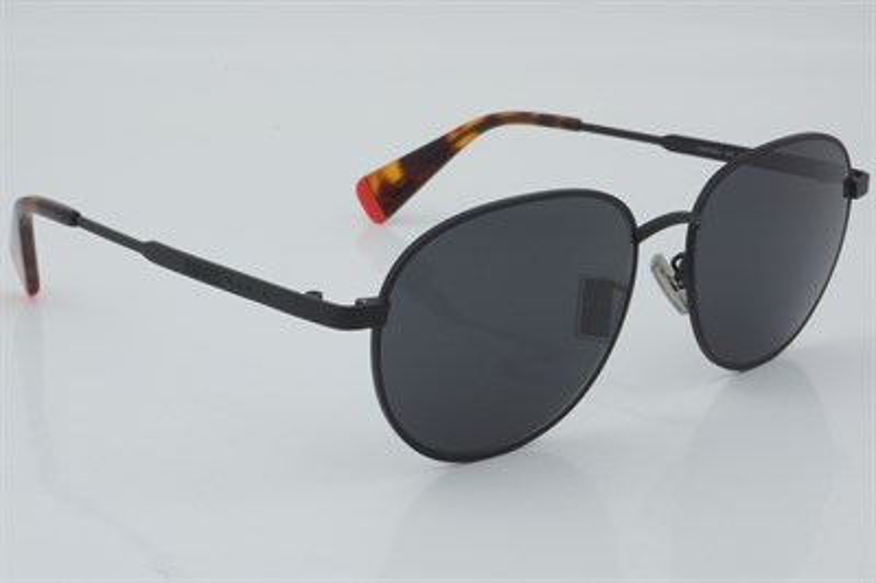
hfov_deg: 27.0
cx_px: 438
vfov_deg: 18.2
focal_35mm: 75
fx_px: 1823
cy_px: 292
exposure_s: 1/3
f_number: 32
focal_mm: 50
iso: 100
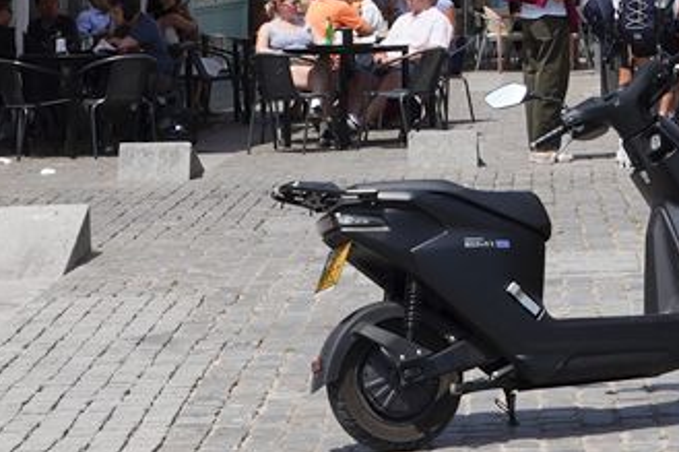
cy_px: -481
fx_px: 2752
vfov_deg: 8.8
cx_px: 735
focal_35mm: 146
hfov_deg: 13.8
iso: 100
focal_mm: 24
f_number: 18
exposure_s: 1/100
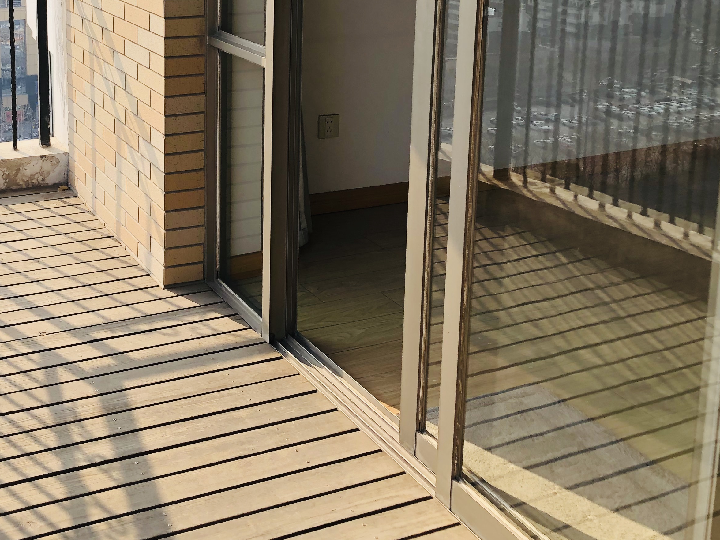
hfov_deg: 38.9
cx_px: 208
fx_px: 998
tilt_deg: -12.1
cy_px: 85
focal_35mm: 48
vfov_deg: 29.4
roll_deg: +0.1
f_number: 1.8
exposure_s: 1/1021
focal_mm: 3.99
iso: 20
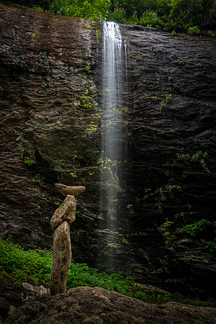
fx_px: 243
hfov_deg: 47.9
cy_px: 162
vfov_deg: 67.4
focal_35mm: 27
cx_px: 108
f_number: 16
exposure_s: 1/1.67
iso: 100
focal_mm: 27
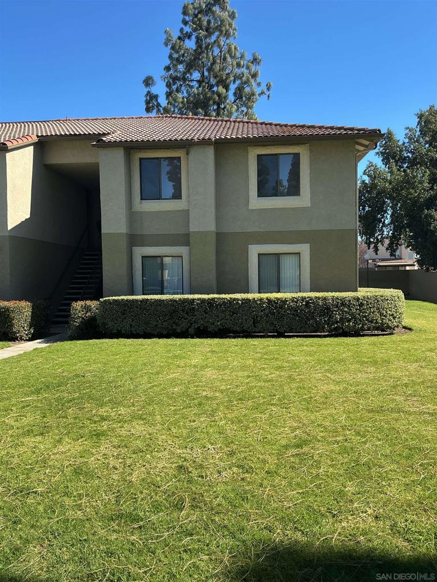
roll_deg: +1.2
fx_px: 488
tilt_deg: +0.5
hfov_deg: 48.2
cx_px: 218
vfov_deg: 61.7
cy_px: 291
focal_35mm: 29
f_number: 1.8
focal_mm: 3
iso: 25
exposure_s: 1/898
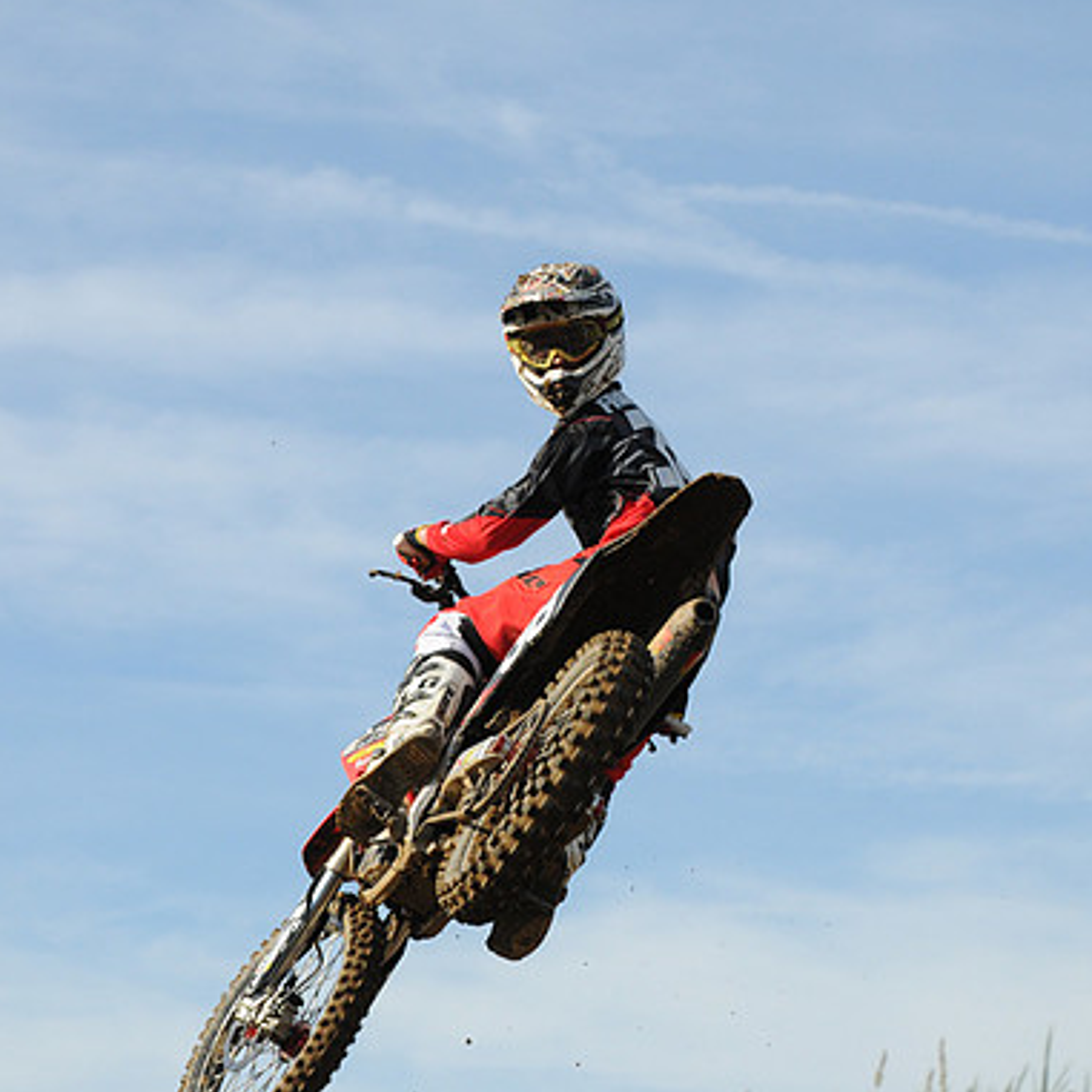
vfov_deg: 11.0
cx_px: 570
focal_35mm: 159
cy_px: 546
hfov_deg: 11.0
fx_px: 5675
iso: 640
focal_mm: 82
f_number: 8
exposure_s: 1/1600
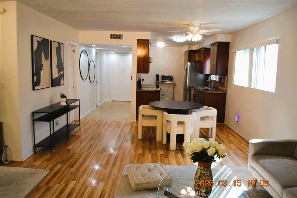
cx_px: 148
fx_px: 223
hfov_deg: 67.3
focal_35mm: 27
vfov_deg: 48.0
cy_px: 99
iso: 200
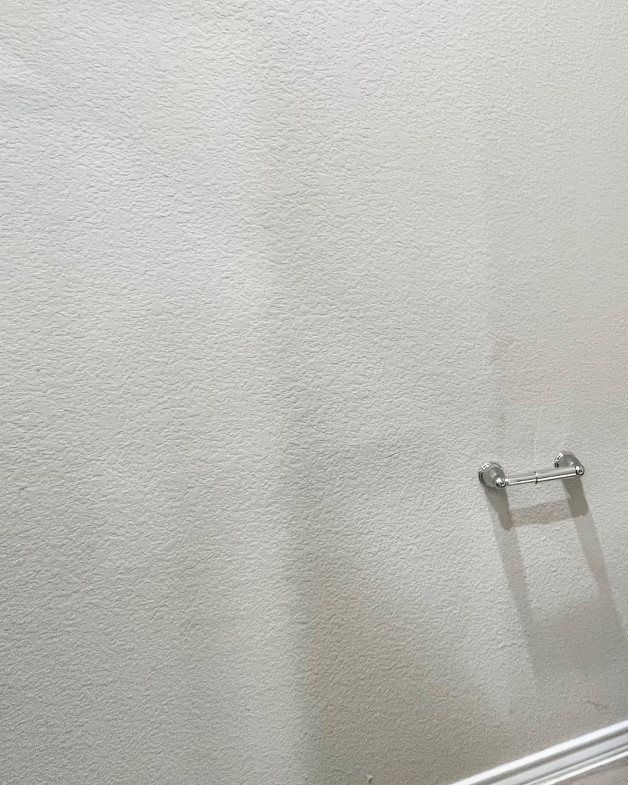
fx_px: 511
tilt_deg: -2.8
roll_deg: +2.7
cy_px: 343
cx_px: 566
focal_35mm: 22
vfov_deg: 74.7
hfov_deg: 54.8
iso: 200
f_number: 1.8
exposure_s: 1/60
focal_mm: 1.57
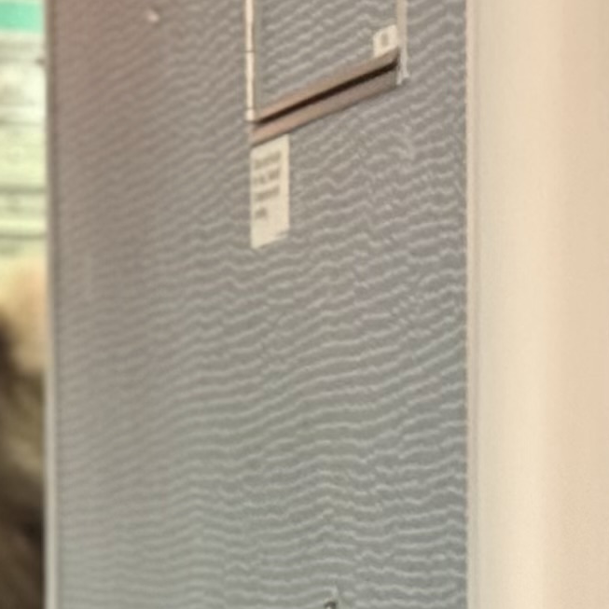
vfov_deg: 6.5
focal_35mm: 262
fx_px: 5215
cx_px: 502
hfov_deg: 6.7
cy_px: 1066
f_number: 1.78
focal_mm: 6.76
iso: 640
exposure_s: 1/28
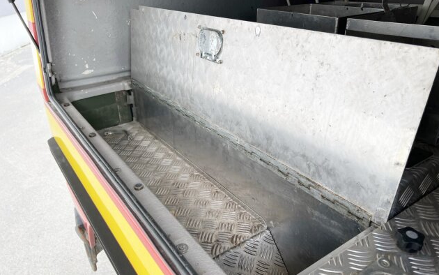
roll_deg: +2.5
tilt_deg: -25.6
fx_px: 335
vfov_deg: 44.5
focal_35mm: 28
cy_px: 149
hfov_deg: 66.5
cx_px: 222
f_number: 1.5
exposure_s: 1/180
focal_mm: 5.7
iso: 40
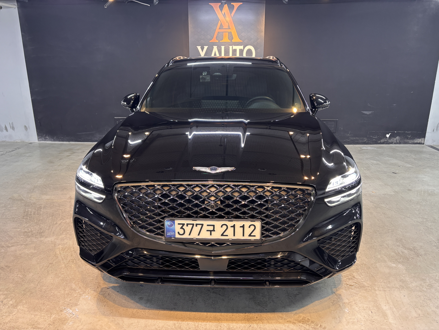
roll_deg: -0.1
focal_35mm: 26
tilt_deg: -16.3
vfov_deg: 53.1
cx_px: 220
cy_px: 165
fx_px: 330
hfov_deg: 67.3
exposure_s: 1/60
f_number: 1.6
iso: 160
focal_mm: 5.96
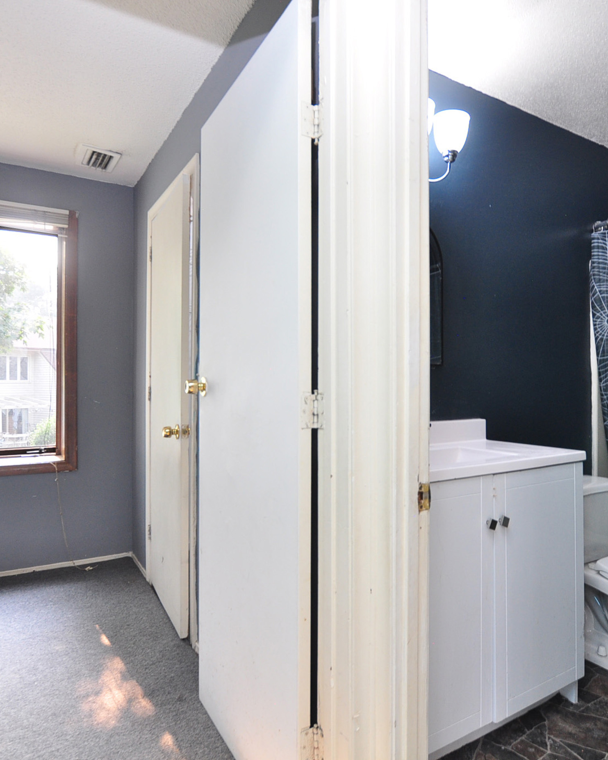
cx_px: 335
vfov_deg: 75.0
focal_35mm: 22
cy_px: 374
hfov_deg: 63.0
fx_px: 495
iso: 400
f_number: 4
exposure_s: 1/20
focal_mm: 10
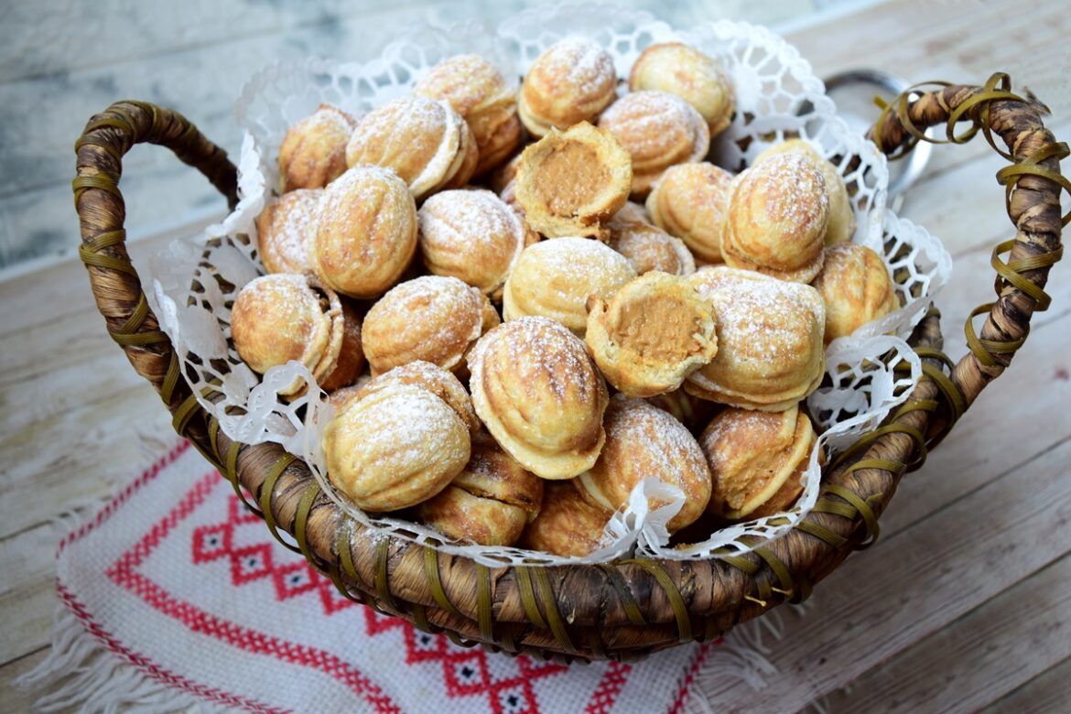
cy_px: 357
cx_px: 536
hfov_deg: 57.2
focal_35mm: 33
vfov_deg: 40.0
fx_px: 982
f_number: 5.6
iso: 100
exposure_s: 1/8
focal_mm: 22
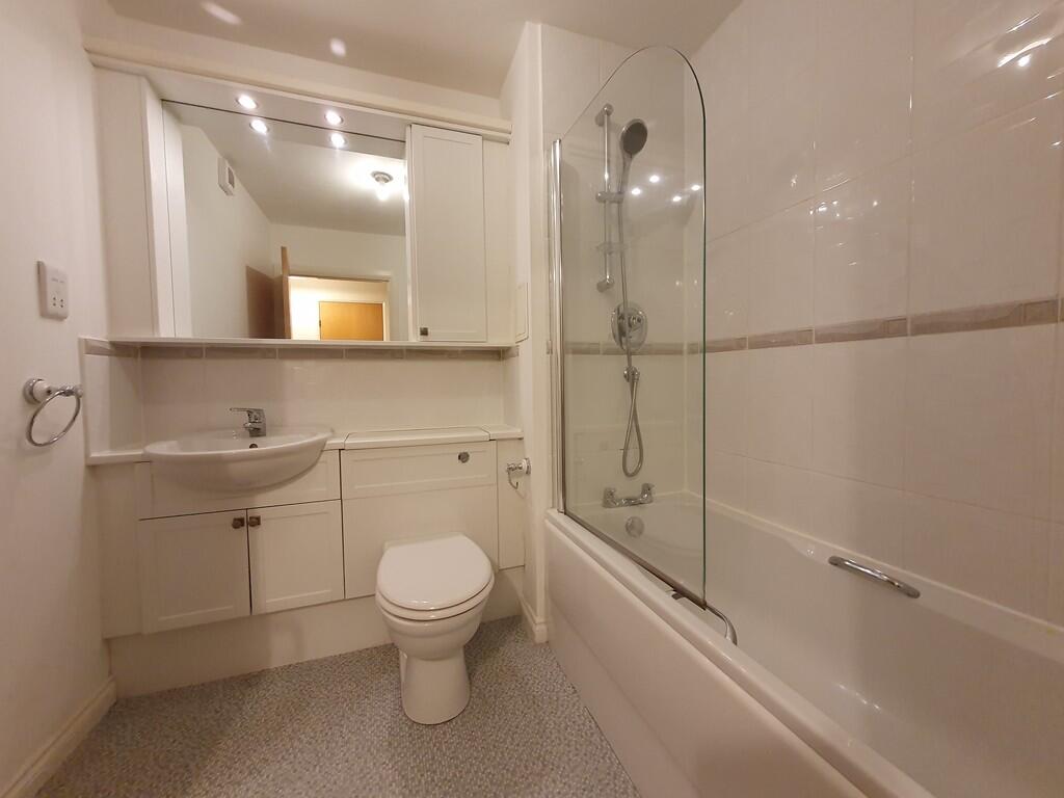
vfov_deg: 89.9
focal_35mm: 13
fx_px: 400
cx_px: 532
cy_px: 399
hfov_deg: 106.2
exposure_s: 1/33
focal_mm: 1.8
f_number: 2.2
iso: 320
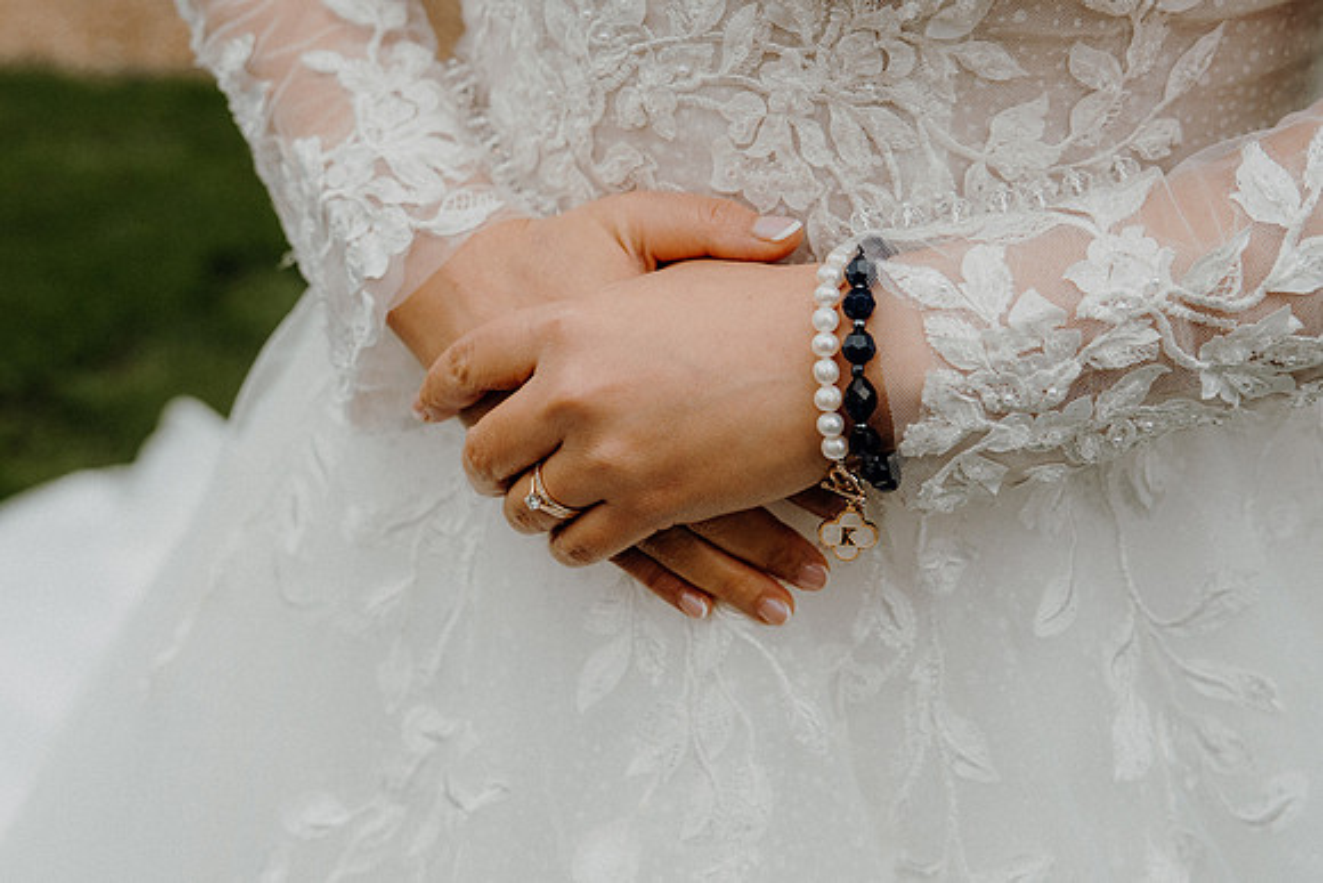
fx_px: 2316
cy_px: 442
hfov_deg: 31.9
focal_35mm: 63
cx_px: 662
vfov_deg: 21.6
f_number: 3.5
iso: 200
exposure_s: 1/160
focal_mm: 42
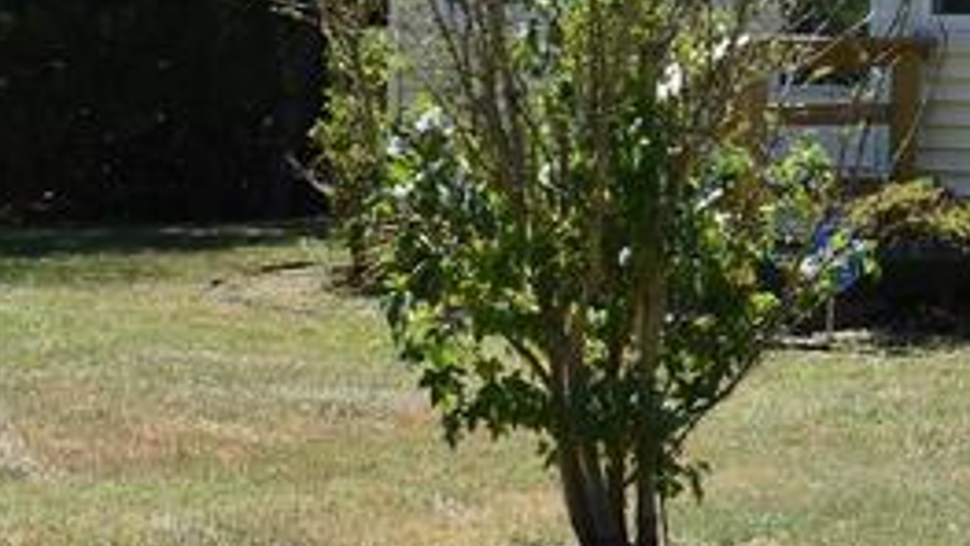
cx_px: 1575
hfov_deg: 12.6
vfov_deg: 7.6
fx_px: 4090
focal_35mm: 159
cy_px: -87
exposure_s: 1/320
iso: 200
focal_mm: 26
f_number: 9
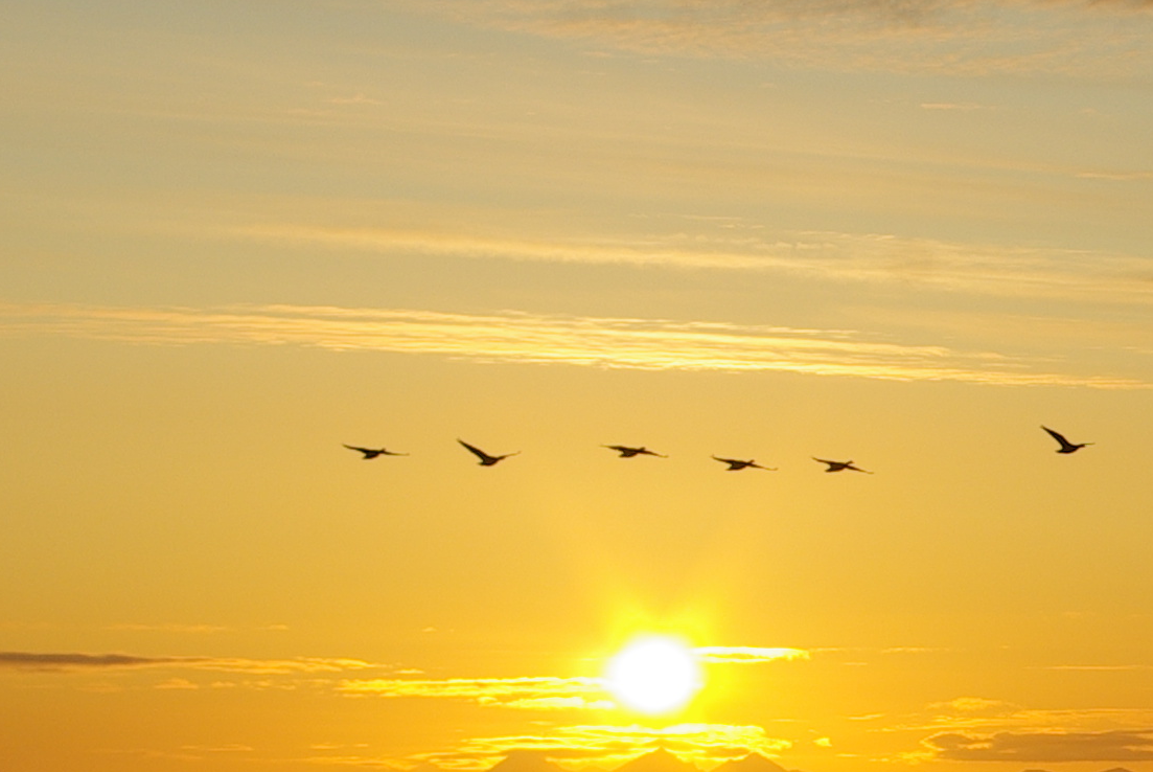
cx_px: 1928
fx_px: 5571
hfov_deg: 11.2
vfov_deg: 7.9
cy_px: 525
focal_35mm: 174
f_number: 8
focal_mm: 33
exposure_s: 1/350
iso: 100
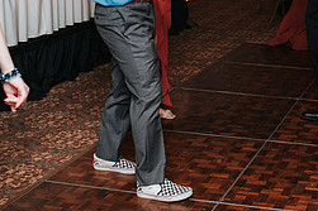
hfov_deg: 24.3
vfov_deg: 16.3
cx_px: 288
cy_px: -30
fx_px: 715
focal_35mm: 81
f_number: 3.5
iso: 1000
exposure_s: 1/200
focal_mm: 35
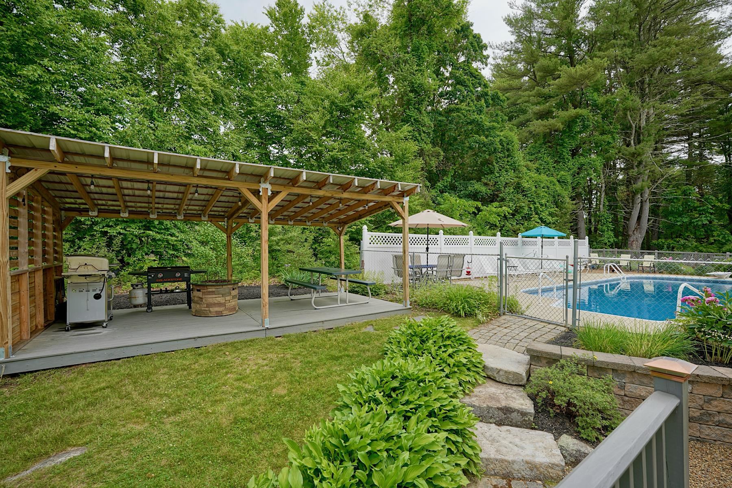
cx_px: 366
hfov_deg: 96.7
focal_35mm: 16
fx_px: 325
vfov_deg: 73.7
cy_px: 244
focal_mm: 16
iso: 100
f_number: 5
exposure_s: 1/100
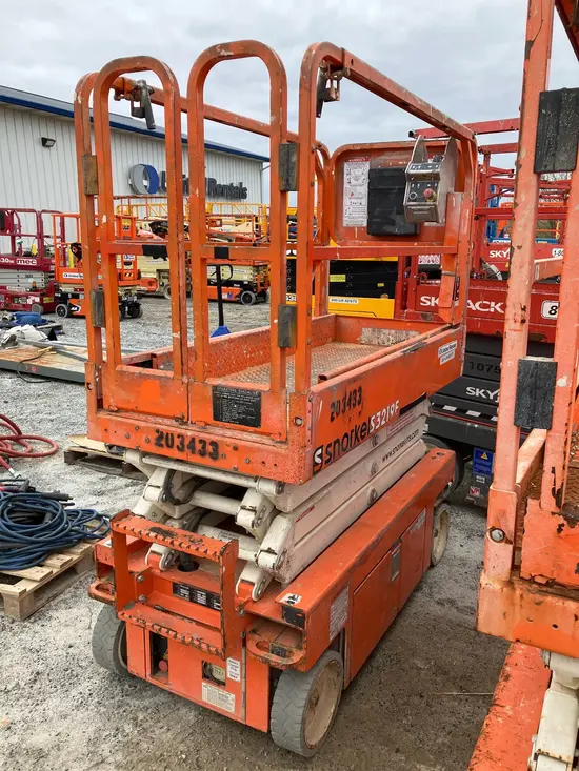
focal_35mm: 28
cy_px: 386
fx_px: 624
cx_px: 290
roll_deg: +1.9
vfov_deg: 63.4
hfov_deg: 49.8
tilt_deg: -12.0
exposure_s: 1/162
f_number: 1.8
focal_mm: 3.99
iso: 25
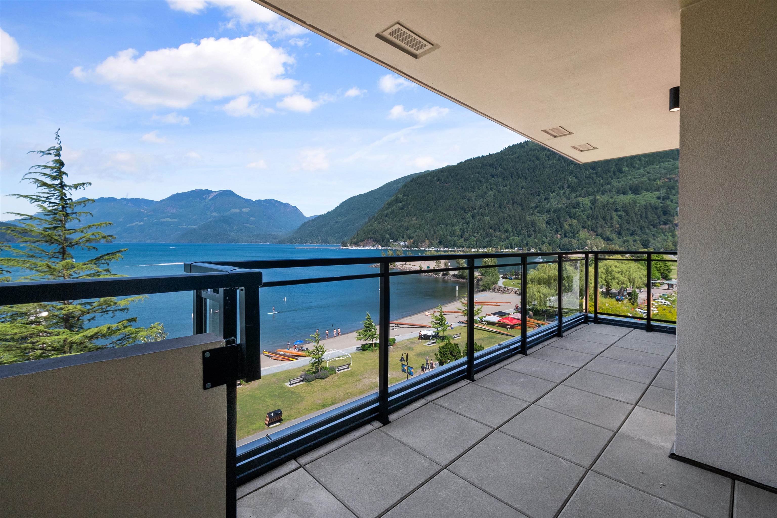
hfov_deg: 100.4
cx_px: 388
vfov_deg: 77.3
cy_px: 259
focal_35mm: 15
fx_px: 324
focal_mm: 10
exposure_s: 1/1000
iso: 250
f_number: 7.1
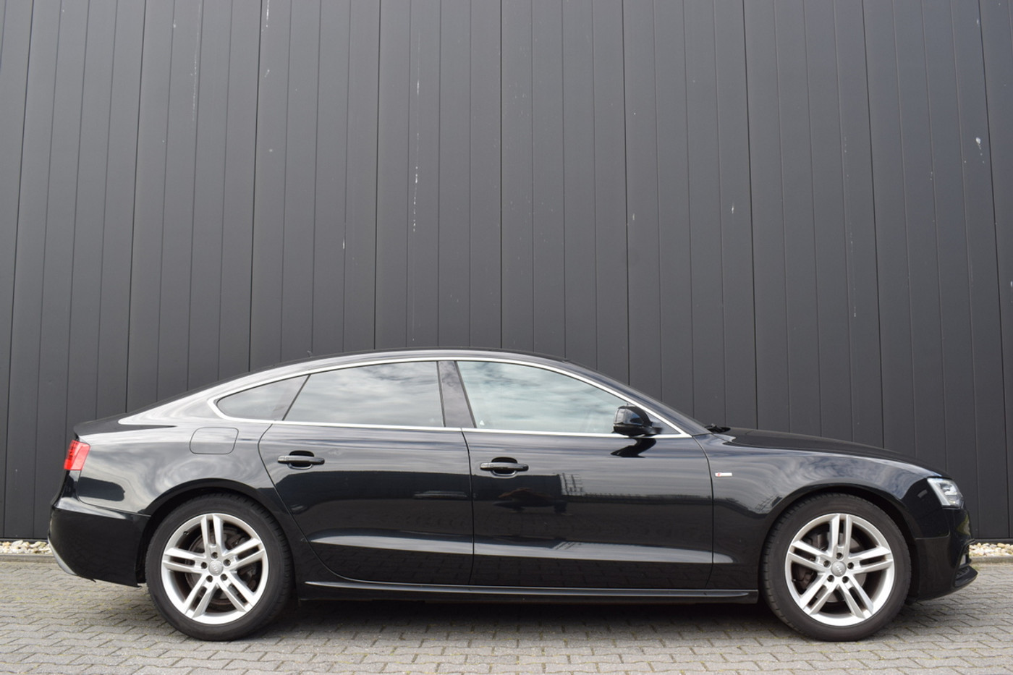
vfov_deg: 40.0
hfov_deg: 57.2
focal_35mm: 33
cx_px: 506
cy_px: 338
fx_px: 928
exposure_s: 1/250
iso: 400
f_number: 8
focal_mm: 22
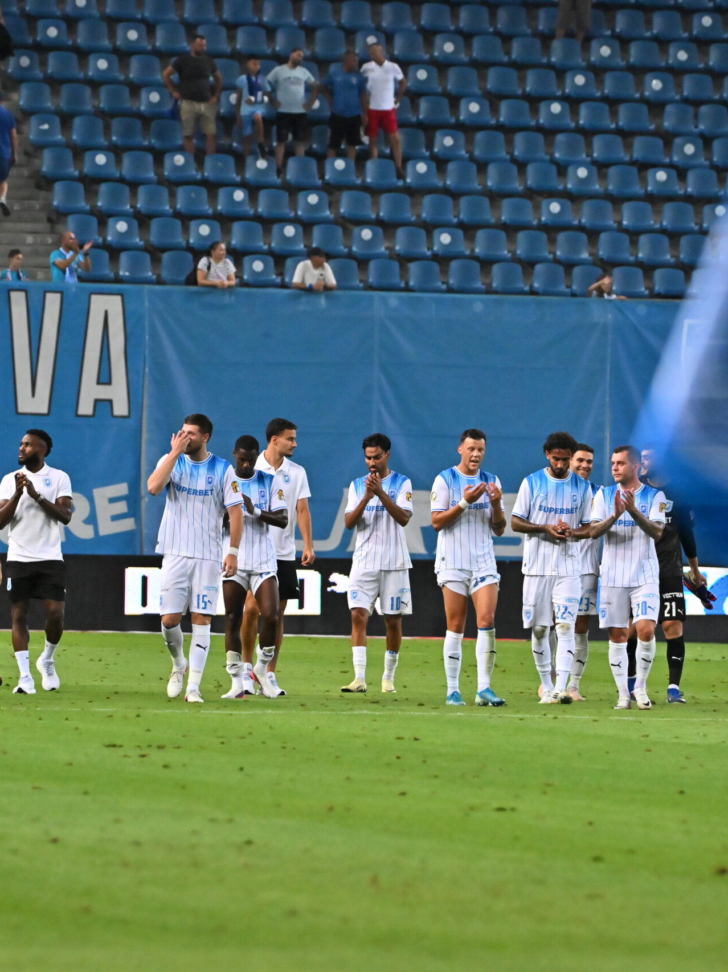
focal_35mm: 361
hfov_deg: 4.1
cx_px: 285
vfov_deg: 5.5
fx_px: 10127
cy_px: 486
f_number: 6.3
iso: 5000
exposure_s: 1/1600
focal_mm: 250
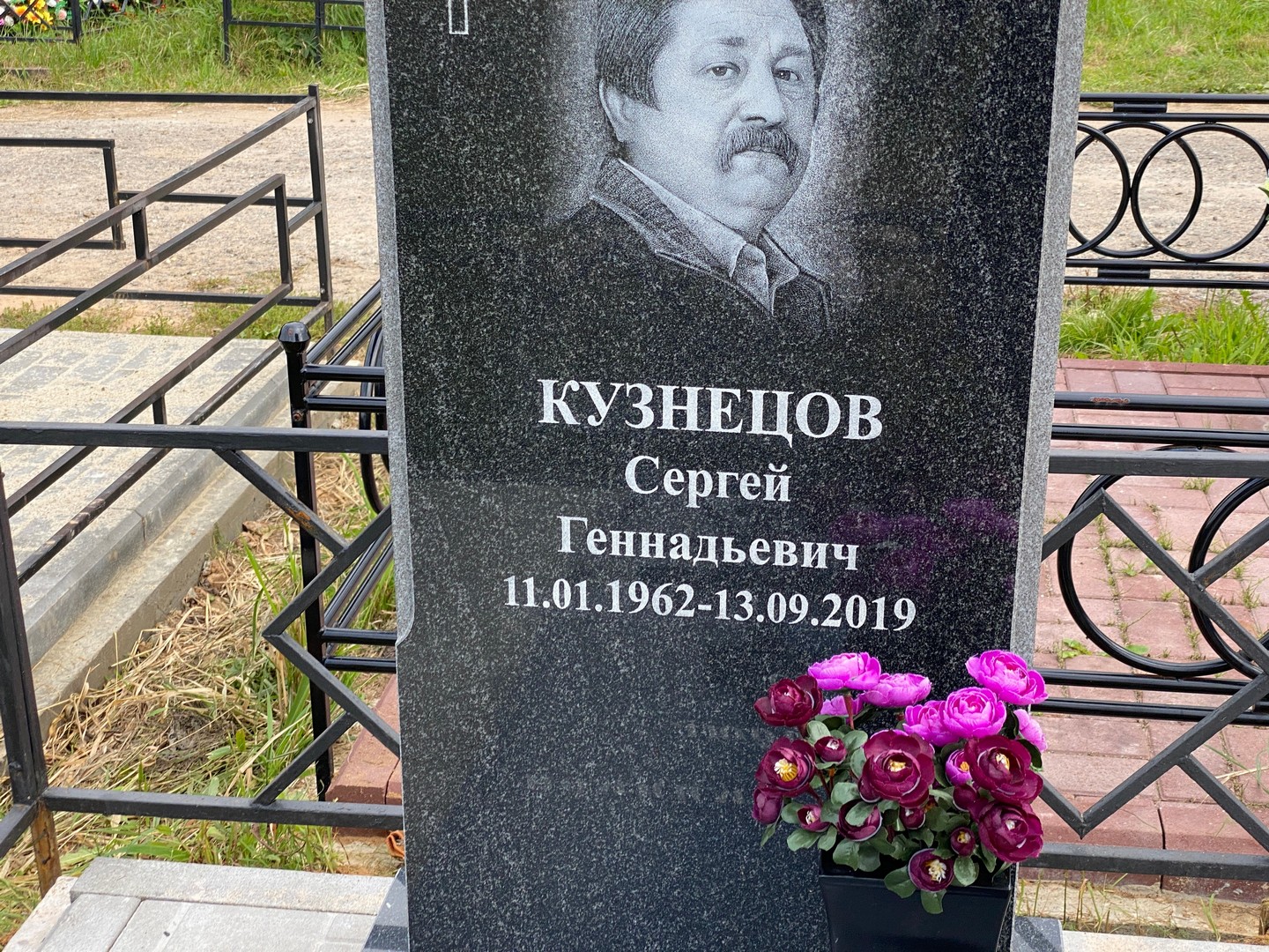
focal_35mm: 52
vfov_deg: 28.0
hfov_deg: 36.8
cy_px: 476
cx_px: 634
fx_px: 1906
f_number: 2
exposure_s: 1/291
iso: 20
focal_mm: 6
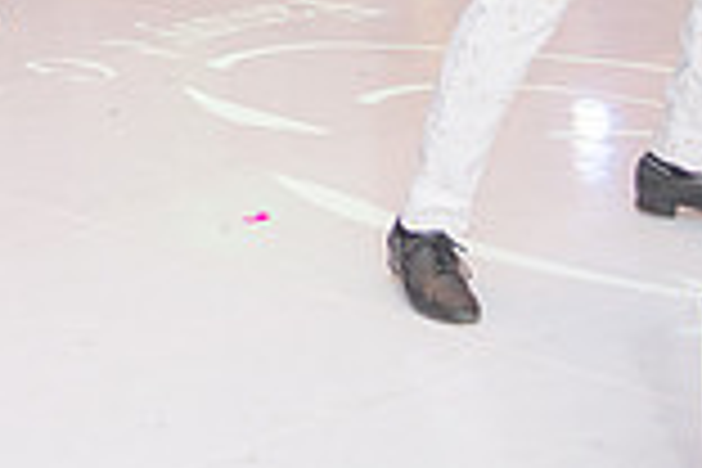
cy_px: -286
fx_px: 2613
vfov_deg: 9.9
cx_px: 0
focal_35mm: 134
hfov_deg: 15.0
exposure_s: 1/160
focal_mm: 36
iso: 1000
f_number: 2.8
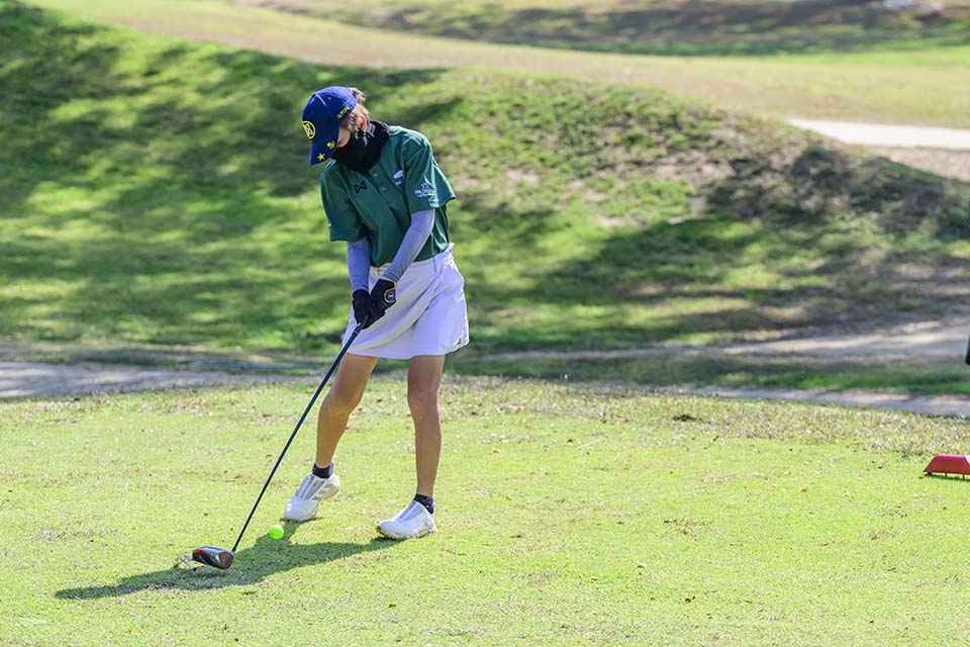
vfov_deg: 13.6
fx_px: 2721
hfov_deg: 20.2
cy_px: 324
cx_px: 485
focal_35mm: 101
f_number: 3.5
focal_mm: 101
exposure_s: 1/10000
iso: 1800
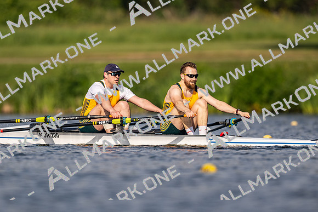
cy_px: 106
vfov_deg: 1.5
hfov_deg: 2.3
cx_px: 159
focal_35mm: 900
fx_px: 7956
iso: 180
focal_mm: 600
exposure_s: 1/2500
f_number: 4
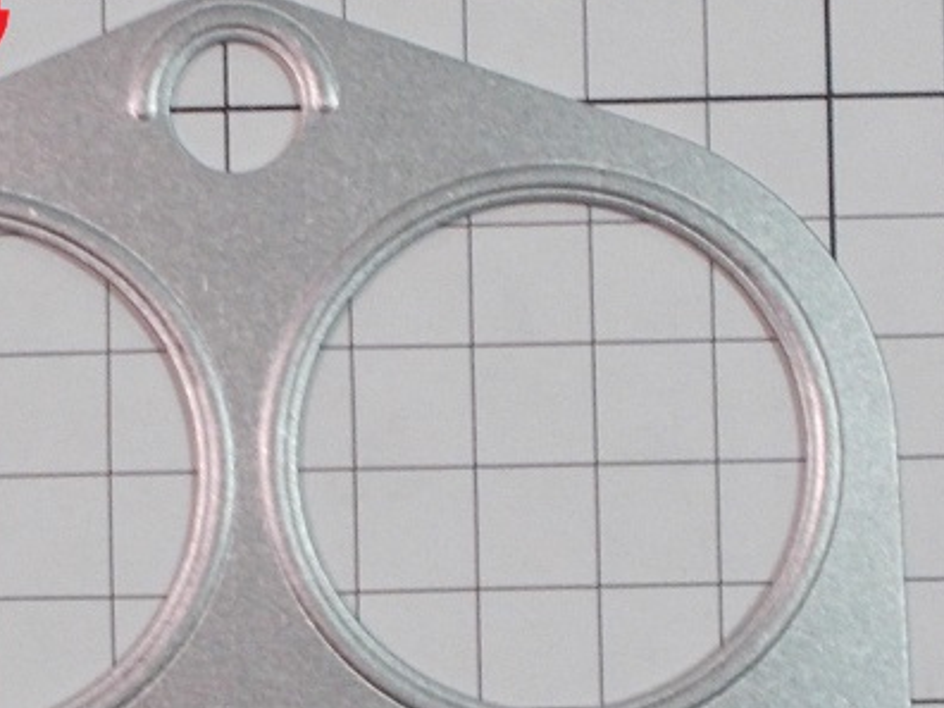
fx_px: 1145
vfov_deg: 33.9
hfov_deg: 43.5
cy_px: 501
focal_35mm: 42
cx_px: 248
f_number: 3.2
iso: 140
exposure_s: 1/25
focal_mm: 4.6
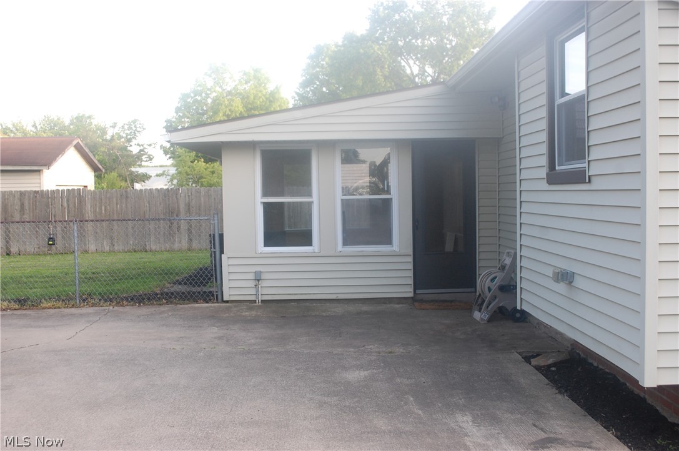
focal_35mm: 39
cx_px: 340
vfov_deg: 34.1
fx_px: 735
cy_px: 226
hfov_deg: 49.6
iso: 400
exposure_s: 1/100
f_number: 5
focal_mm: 26
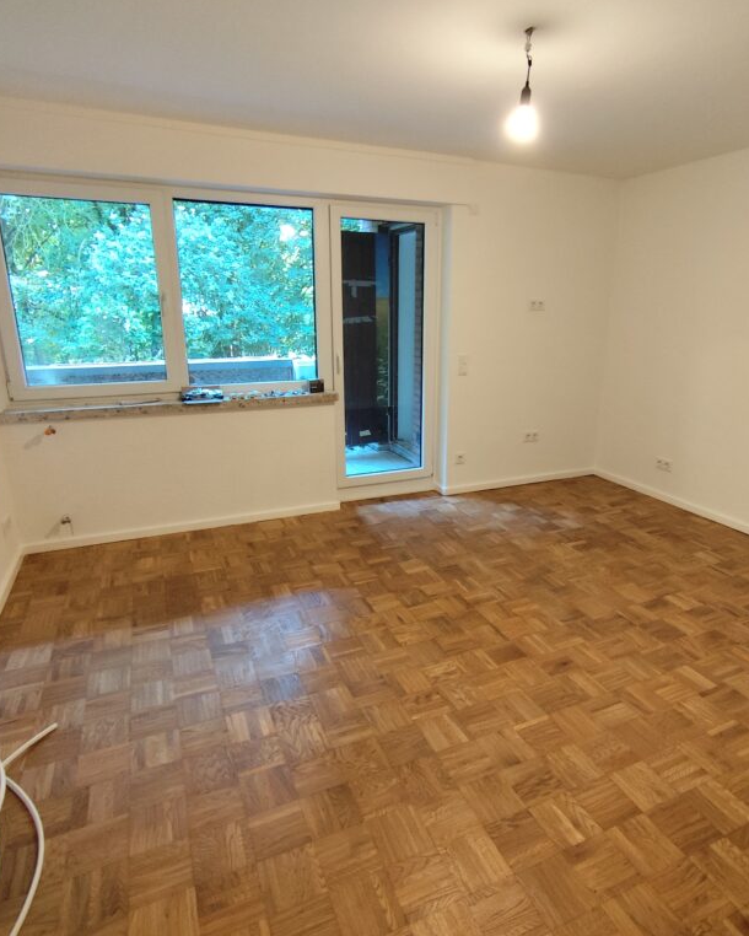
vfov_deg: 77.6
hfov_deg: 65.3
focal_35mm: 21
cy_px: 465
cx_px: 417
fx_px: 582
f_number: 2.2
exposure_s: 1/33.3
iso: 400
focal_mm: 1.65
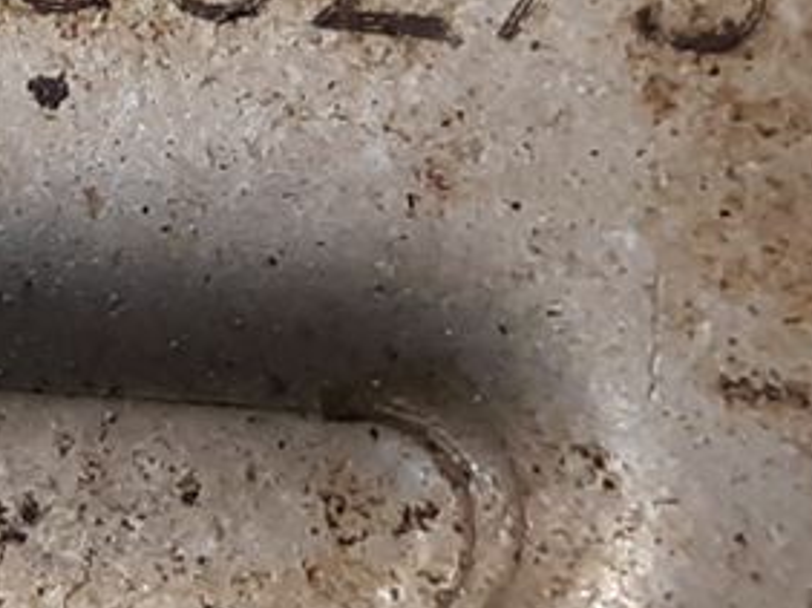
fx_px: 4430
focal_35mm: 189
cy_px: 35
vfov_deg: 7.8
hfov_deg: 10.4
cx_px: 29
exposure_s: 1/50
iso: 125
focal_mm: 3.93
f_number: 1.7
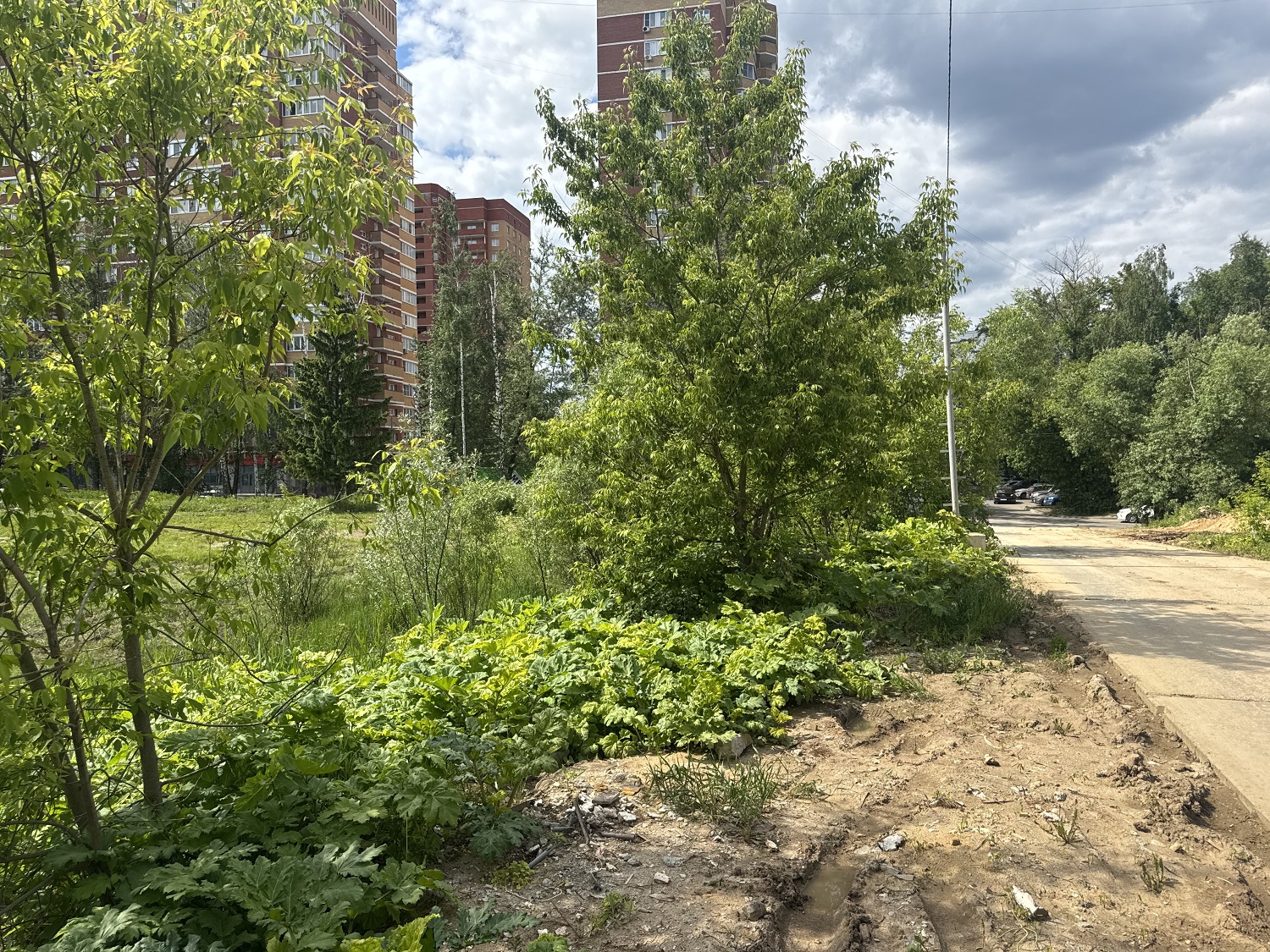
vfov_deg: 56.8
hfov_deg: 71.6
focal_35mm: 24
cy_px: 476
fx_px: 881
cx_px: 635
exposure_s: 1/3247
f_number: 1.78
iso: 80
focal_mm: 6.76
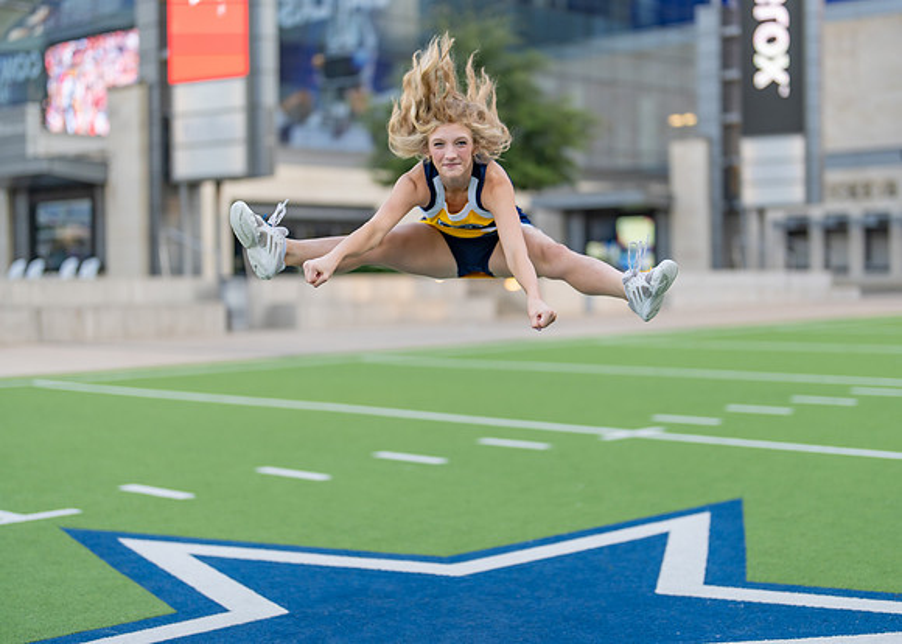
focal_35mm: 61
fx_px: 1565
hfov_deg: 32.1
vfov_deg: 23.3
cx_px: 493
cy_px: 318
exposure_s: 1/1250
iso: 200
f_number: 1.2
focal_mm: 50
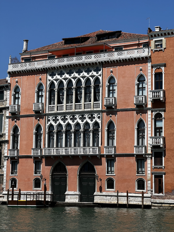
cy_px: 116
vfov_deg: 25.3
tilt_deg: +8.1
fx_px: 516
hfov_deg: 19.1
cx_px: 87
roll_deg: -0.7
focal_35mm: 77
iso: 32
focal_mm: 9
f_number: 2.8
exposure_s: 1/1119
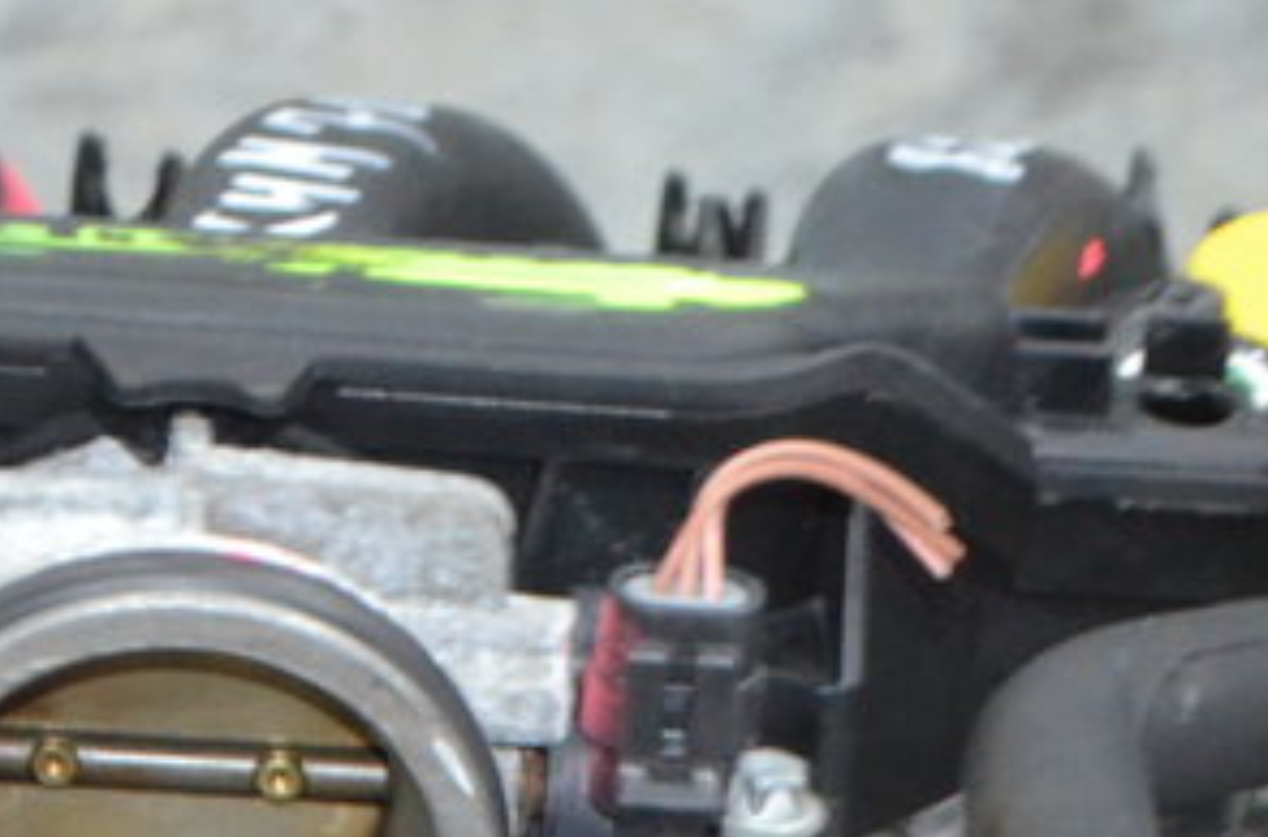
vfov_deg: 4.7
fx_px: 10102
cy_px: 1450
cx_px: -95
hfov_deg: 7.1
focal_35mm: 288
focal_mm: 55
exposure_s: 1/60
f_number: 5.6
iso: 3200
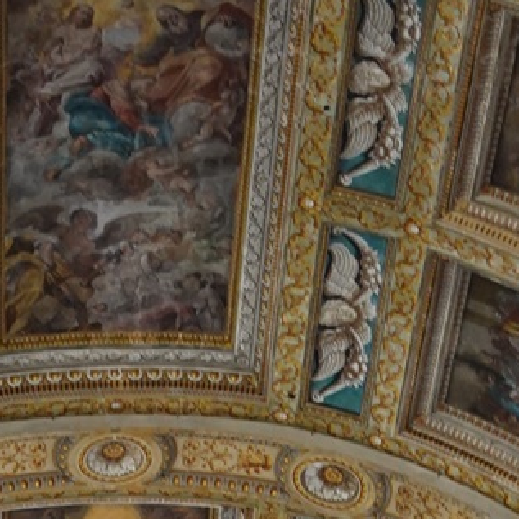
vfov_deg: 9.8
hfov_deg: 10.4
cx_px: 126
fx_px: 2833
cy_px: 1001
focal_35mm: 167
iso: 400
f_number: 2.8
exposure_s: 1/40
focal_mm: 14.1
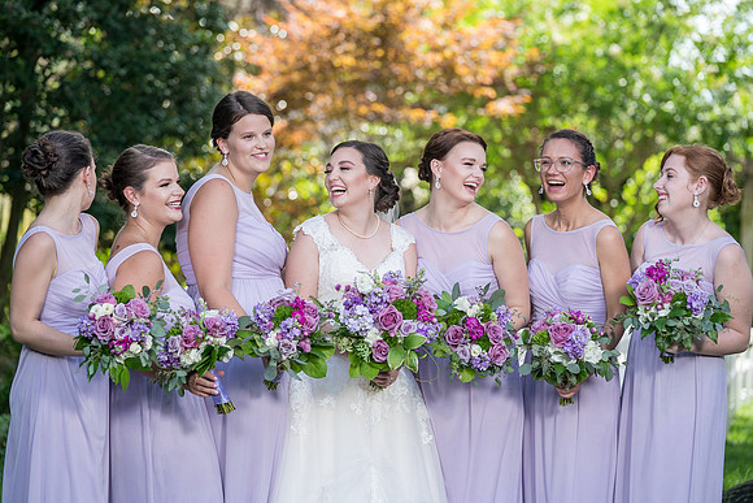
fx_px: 2998
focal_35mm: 143
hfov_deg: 14.3
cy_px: 249
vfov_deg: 9.6
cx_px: 373
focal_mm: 138
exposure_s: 1/200
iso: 100
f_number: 4
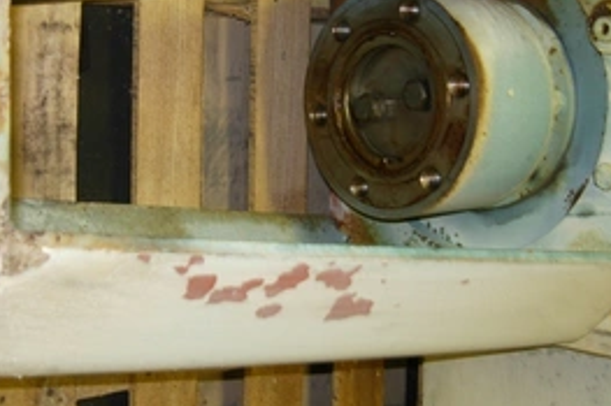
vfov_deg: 23.5
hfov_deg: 35.0
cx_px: 251
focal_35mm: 57
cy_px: 109
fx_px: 967
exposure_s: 1/5.6
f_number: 2.7
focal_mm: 7.5
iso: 72
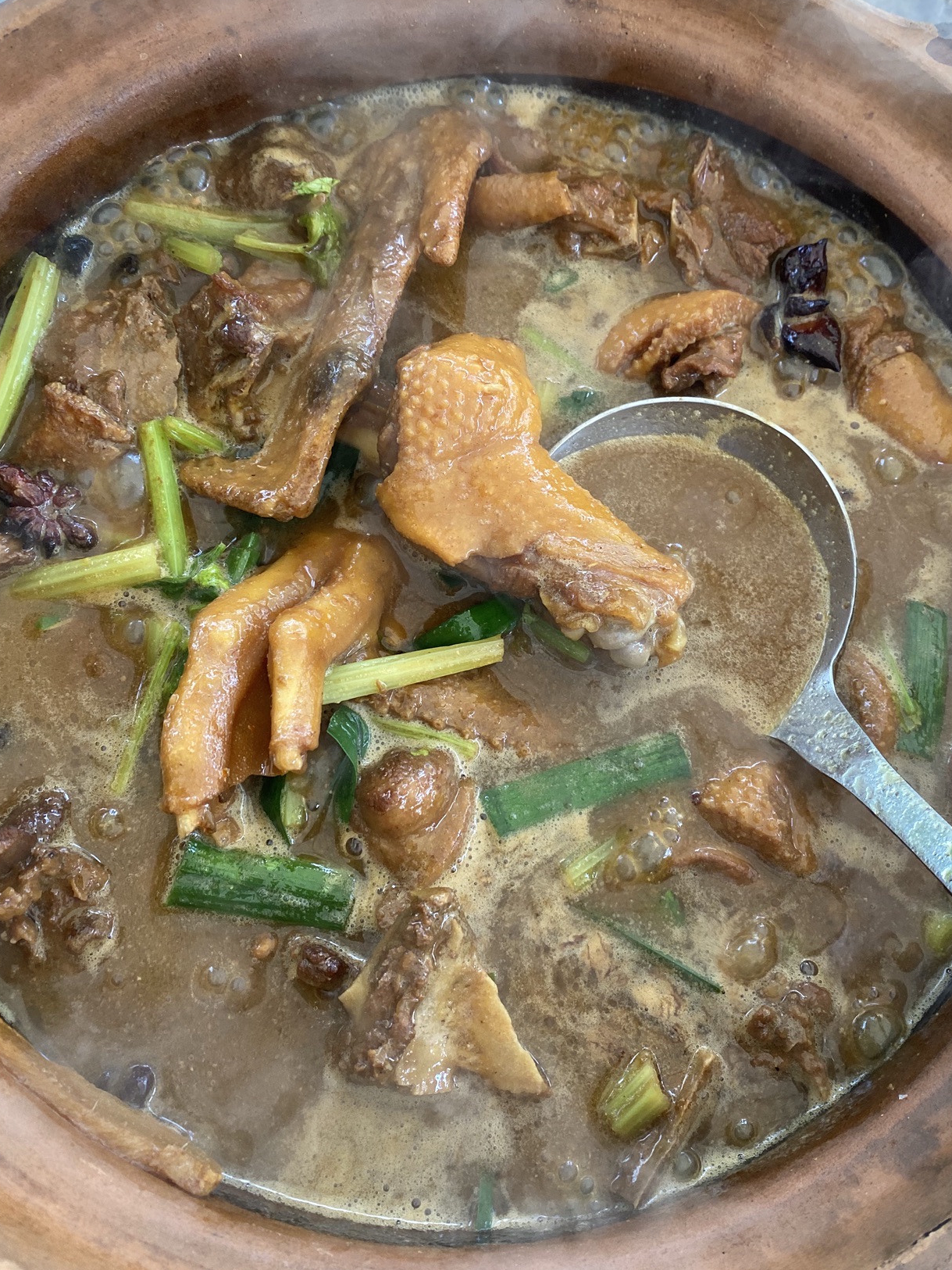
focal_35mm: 32
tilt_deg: -71.2
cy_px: 599
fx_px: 1173
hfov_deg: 44.1
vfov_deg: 56.8
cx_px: 524
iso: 100
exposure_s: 1/121
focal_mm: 4.25
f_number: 1.8
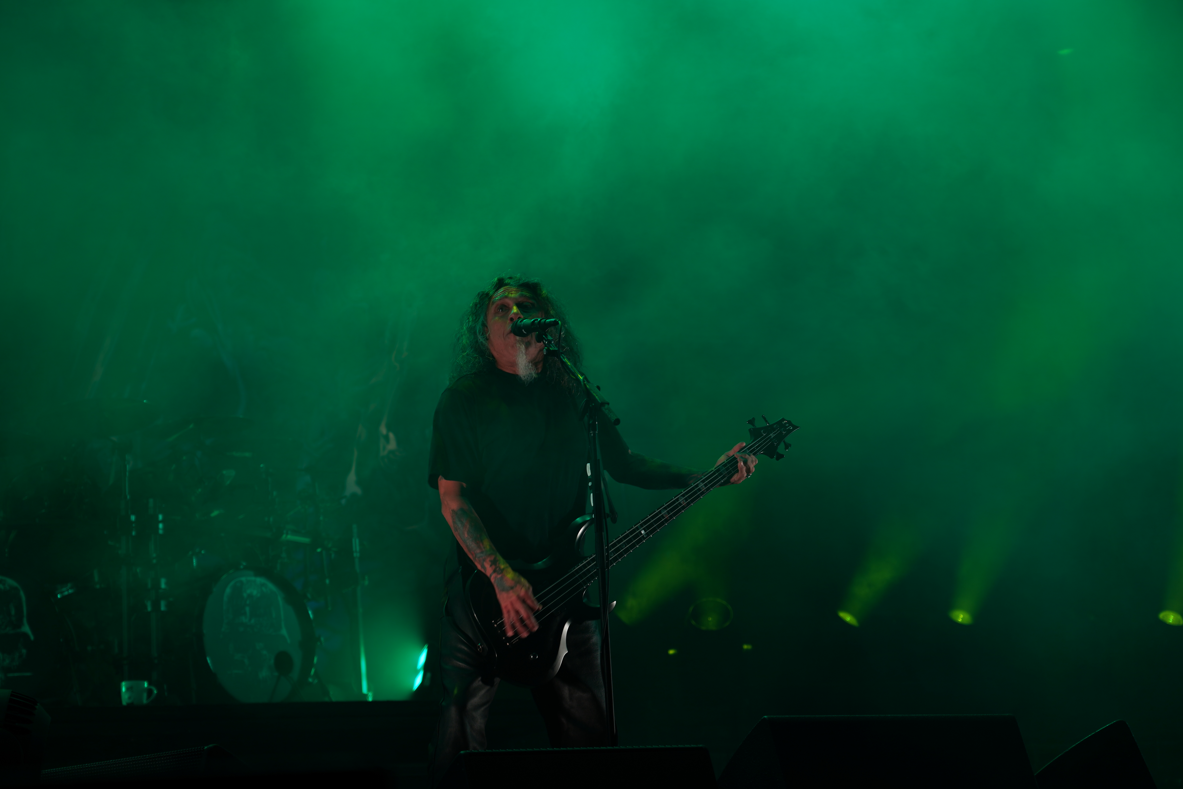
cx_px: 592
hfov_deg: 28.1
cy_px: 394
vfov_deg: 18.9
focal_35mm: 72
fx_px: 2366
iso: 100
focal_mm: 72
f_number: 4.5
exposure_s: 1/100
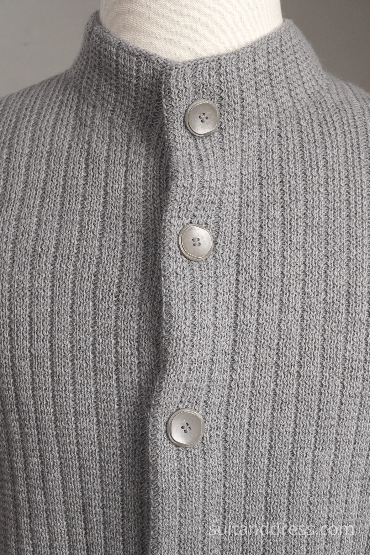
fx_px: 740
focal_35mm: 48
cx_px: 185
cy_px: 278
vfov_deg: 41.1
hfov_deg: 28.1
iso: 320
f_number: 10
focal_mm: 32
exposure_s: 1/20
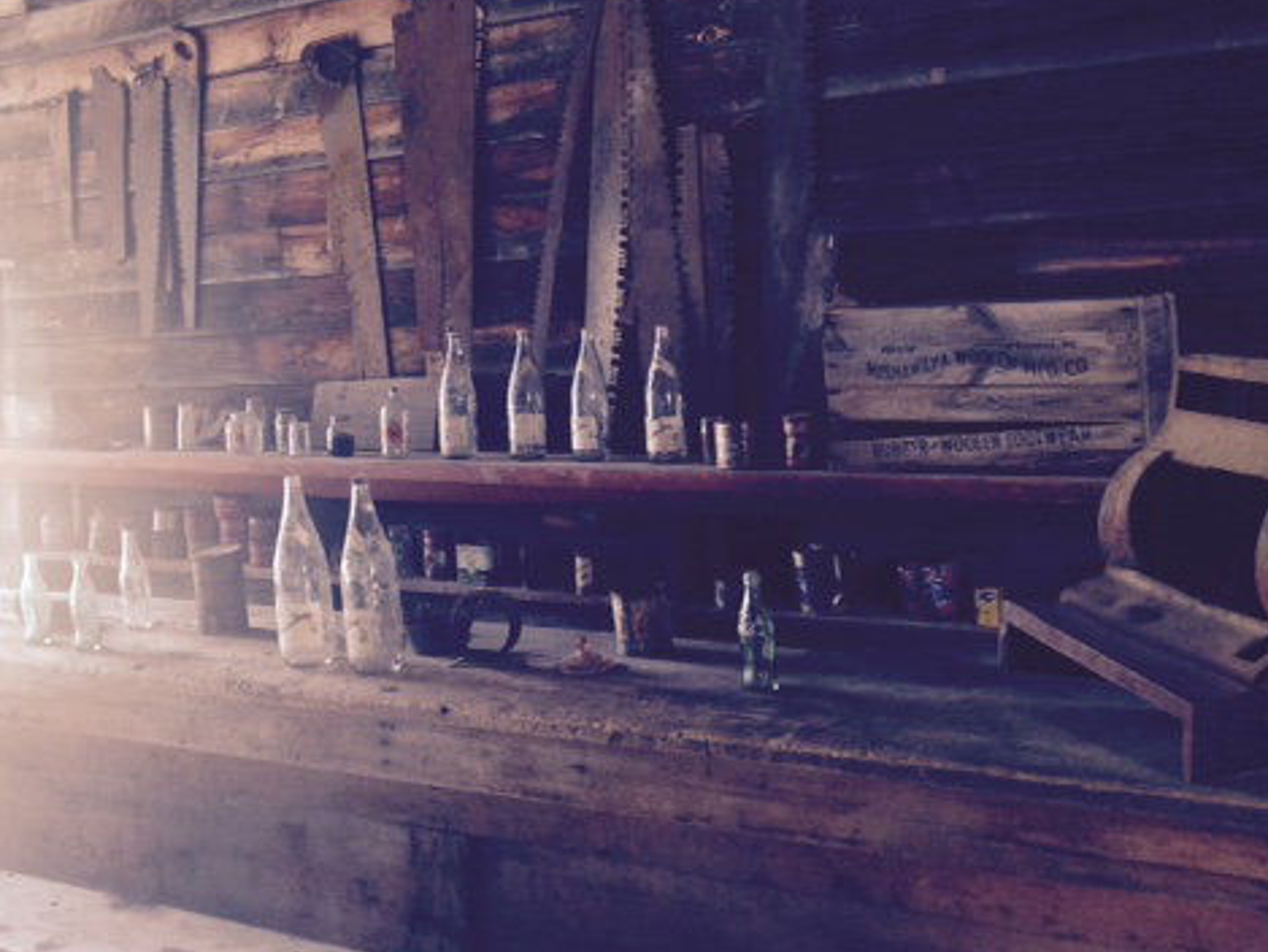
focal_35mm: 45
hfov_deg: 41.9
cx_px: 519
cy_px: 371
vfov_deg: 32.1
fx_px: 1649
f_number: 2.4
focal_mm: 4.12
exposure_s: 1/20
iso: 100
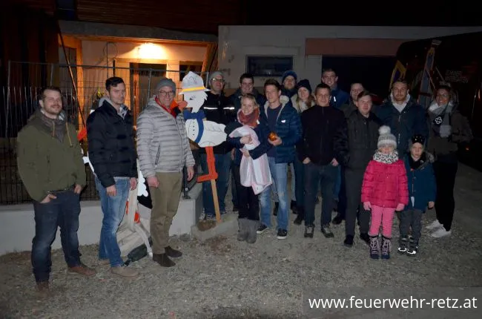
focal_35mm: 32
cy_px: 160
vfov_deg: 41.5
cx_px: 241
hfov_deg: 59.6
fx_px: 421
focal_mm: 21
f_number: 3.8
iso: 3200
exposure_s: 1/60
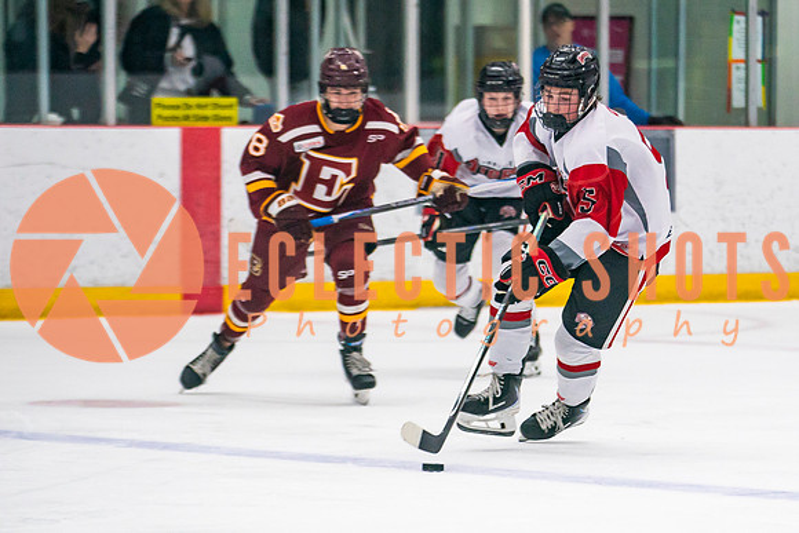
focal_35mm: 286
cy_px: 288
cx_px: 615
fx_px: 6339
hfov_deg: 7.2
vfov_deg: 4.8
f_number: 2.8
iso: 1250
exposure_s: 1/640
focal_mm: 145
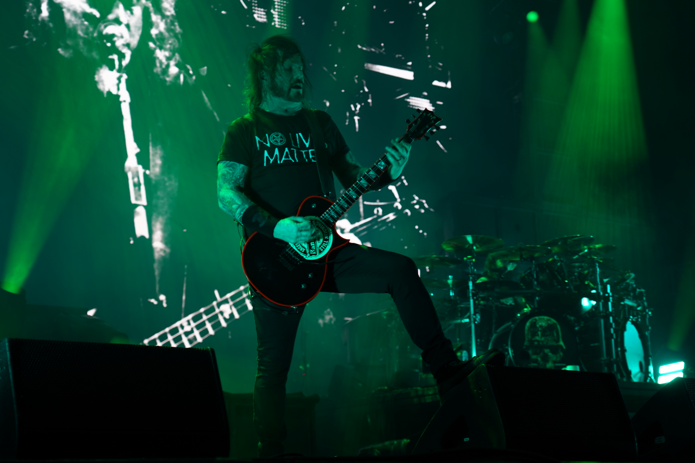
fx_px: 1351
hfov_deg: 28.8
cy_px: 222
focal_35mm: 70
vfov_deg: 19.5
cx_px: 338
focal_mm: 65
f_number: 4
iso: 250
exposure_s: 1/80
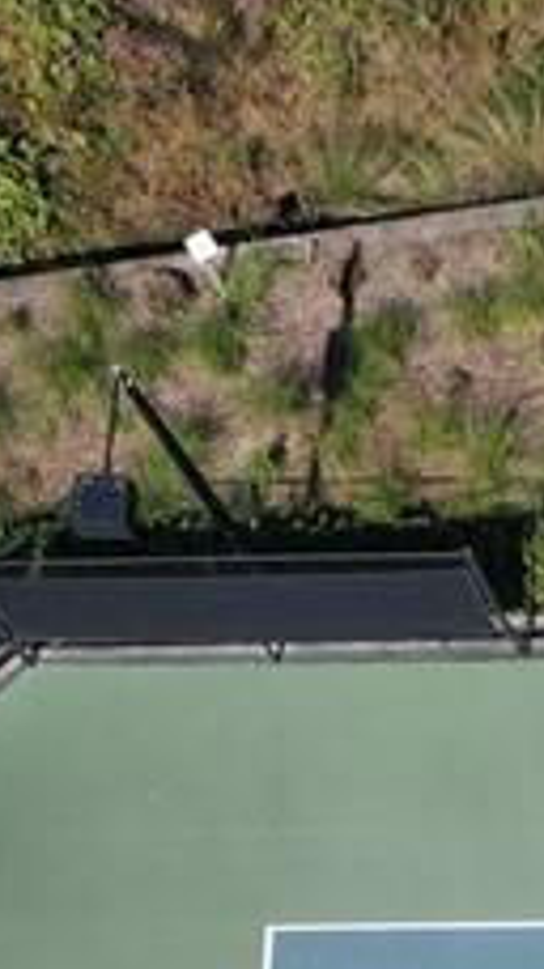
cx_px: 1300
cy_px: 1224
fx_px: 3595
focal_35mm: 140
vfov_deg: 14.7
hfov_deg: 8.0
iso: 100
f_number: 5.6
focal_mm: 10.26
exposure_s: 1/500
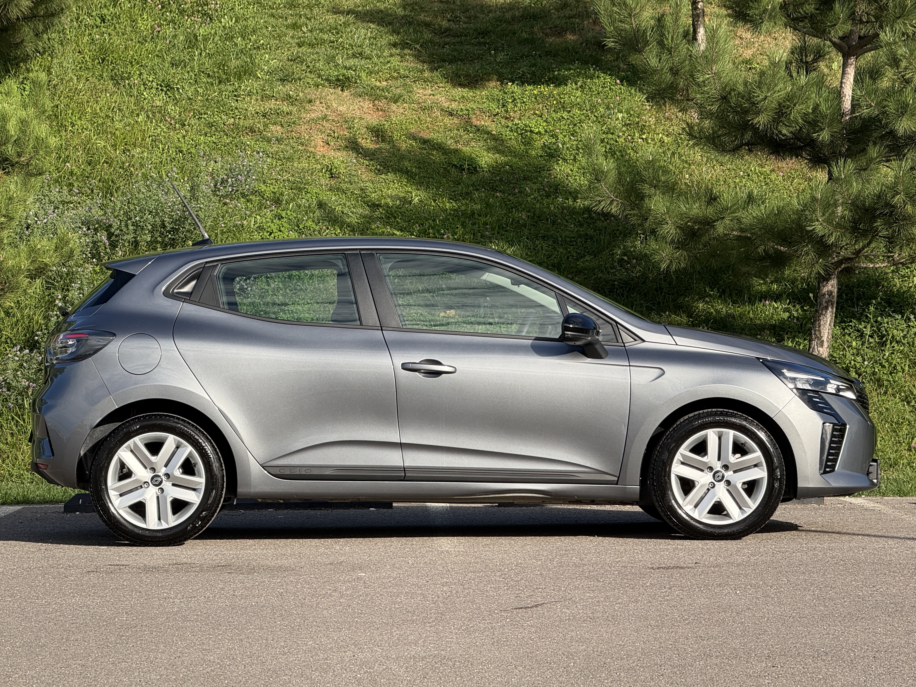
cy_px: 344
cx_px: 458
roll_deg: -0.6
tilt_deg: +0.4
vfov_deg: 12.3
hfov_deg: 16.4
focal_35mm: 120
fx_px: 3175
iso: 64
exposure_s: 1/1294
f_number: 2.8
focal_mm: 15.66
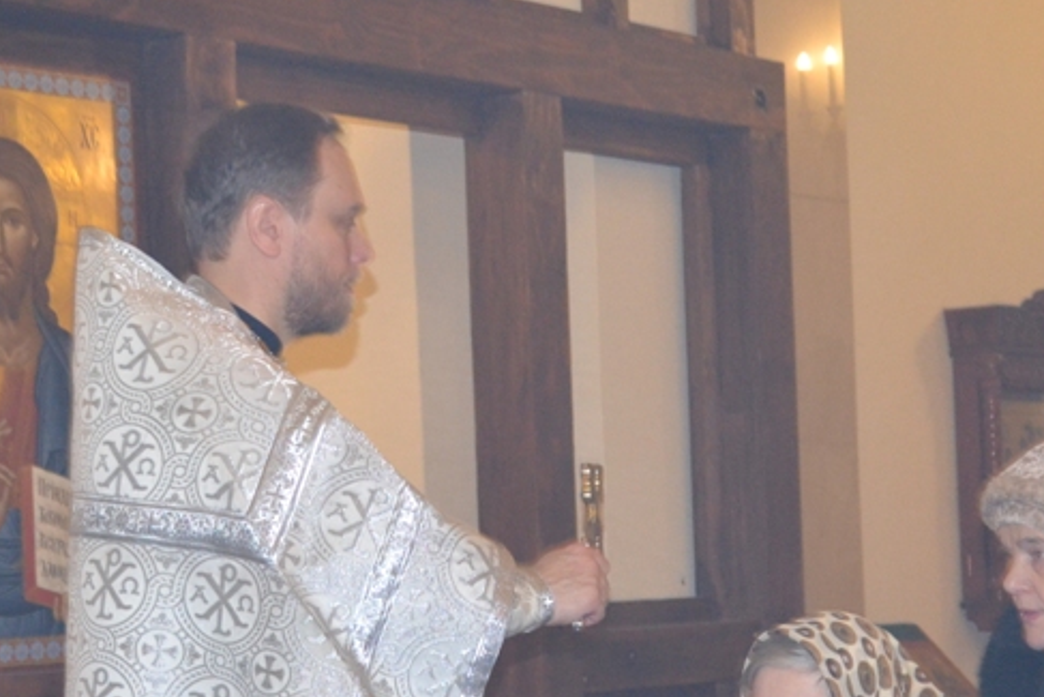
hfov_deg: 20.2
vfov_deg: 13.5
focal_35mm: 101
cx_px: 635
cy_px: 563
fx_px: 2930
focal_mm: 32
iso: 2000
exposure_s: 1/60
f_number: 4.8
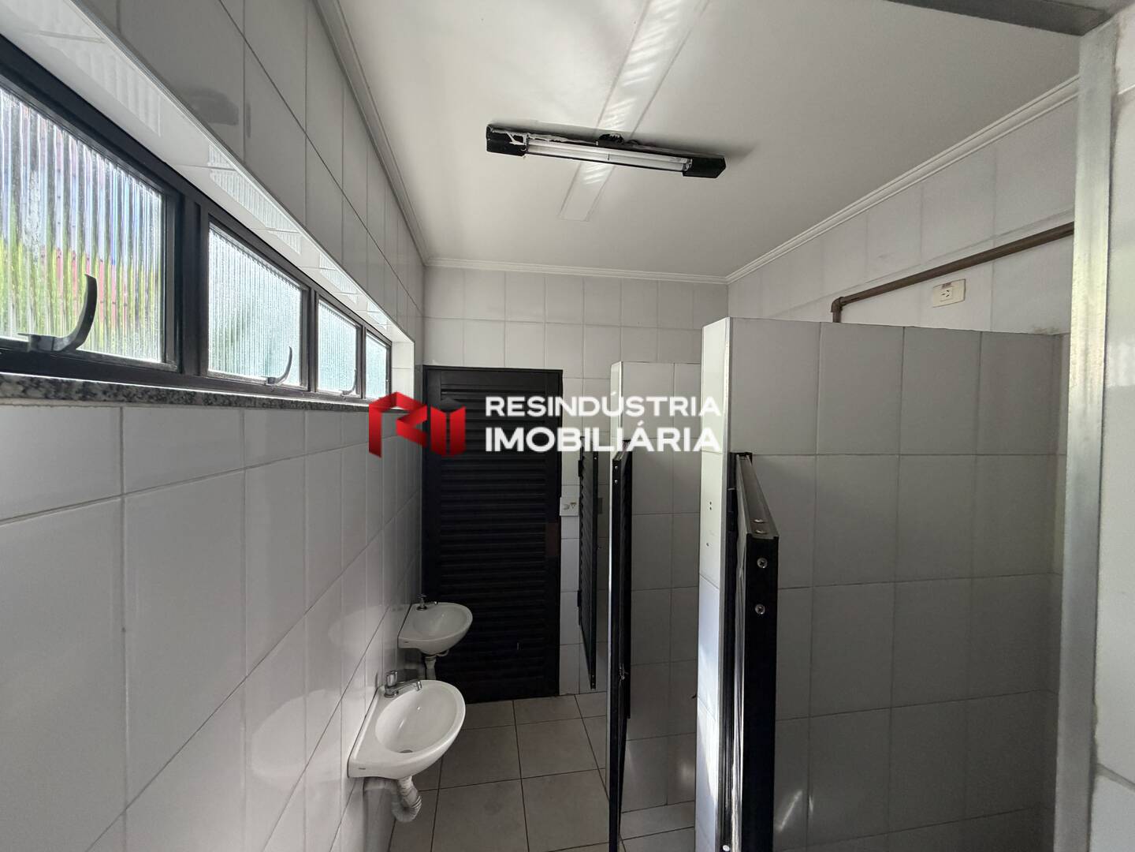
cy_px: 426
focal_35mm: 14
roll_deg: -0.6
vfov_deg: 85.7
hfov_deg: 102.1
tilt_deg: -1.6
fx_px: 459
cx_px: 568
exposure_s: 1/121
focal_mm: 2.22
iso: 320
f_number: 2.2
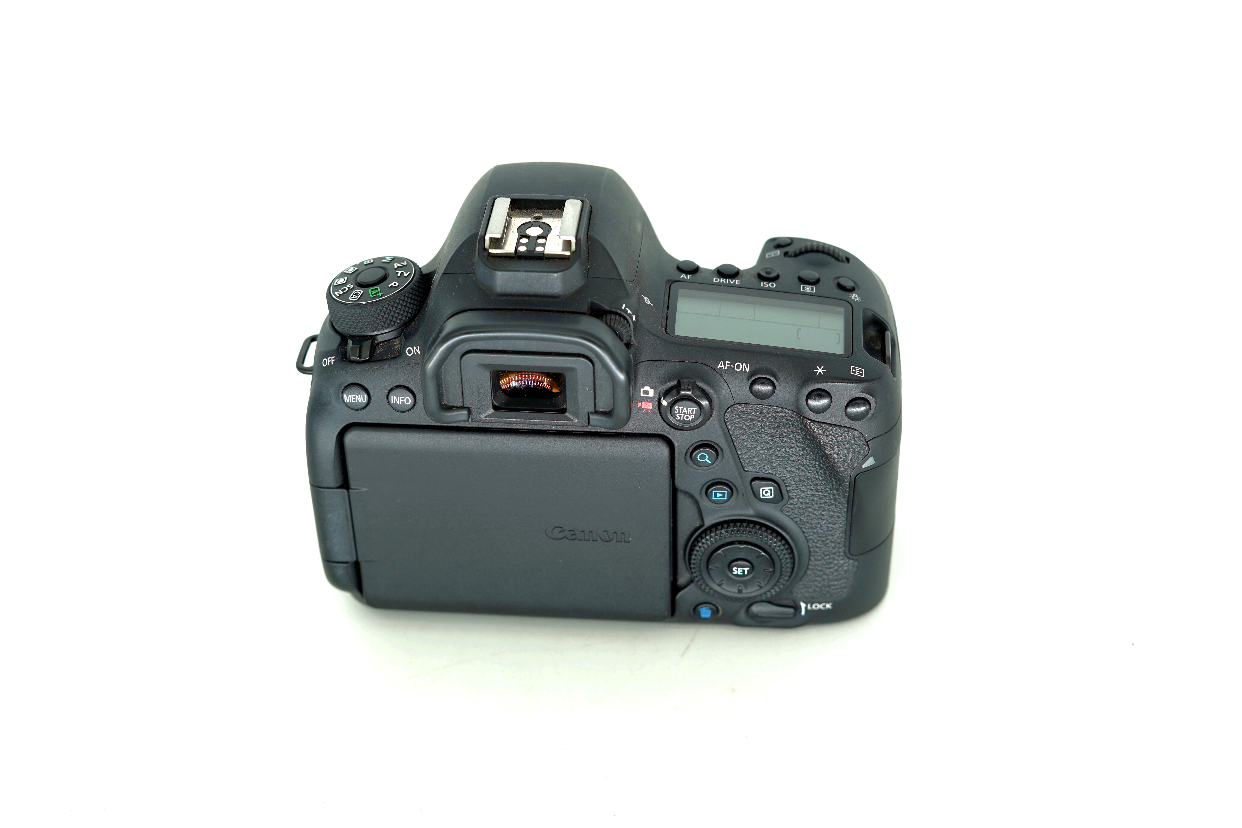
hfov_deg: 39.6
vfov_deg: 27.0
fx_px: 1725
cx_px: 621
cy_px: 414
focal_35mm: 50
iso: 125
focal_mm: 50
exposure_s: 1/125
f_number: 5
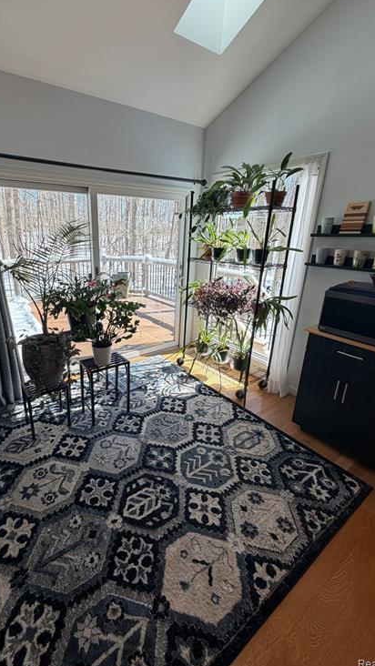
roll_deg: -0.3
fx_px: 283
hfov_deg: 66.5
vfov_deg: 99.3
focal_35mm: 16
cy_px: 323
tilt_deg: -18.1
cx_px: 150
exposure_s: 1/120
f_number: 2.2
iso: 40
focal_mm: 2.22
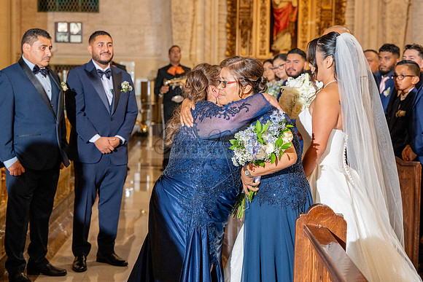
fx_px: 868
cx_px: 218
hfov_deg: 27.4
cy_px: 141
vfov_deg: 18.5
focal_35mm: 74
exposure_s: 1/200
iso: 2000
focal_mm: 70
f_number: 4.5
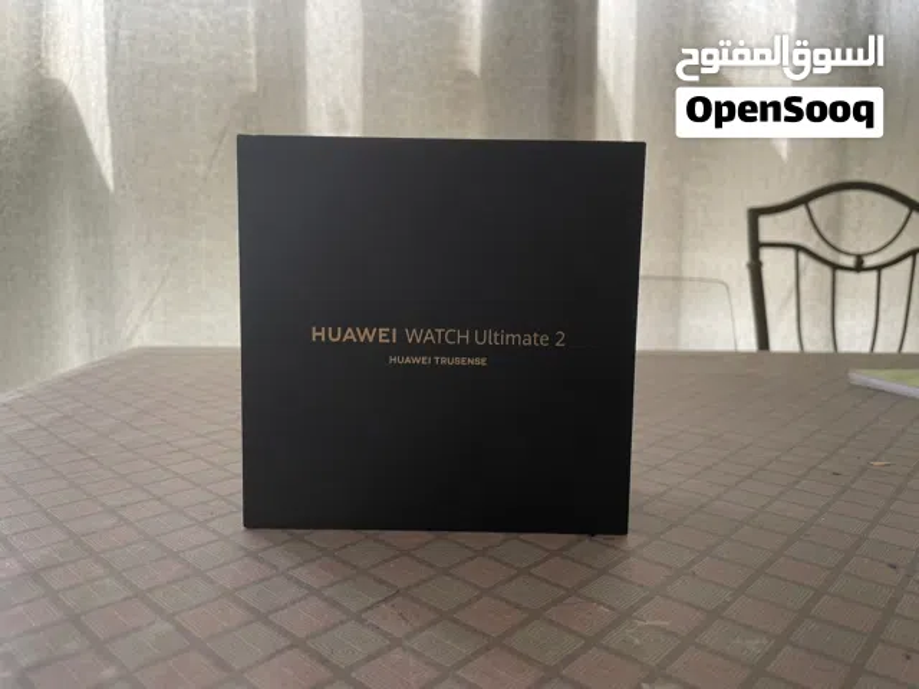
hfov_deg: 67.3
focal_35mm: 26
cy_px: 344
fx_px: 690
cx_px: 460
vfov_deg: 53.1
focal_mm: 4.2
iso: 125
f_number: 1.6
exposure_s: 1/61
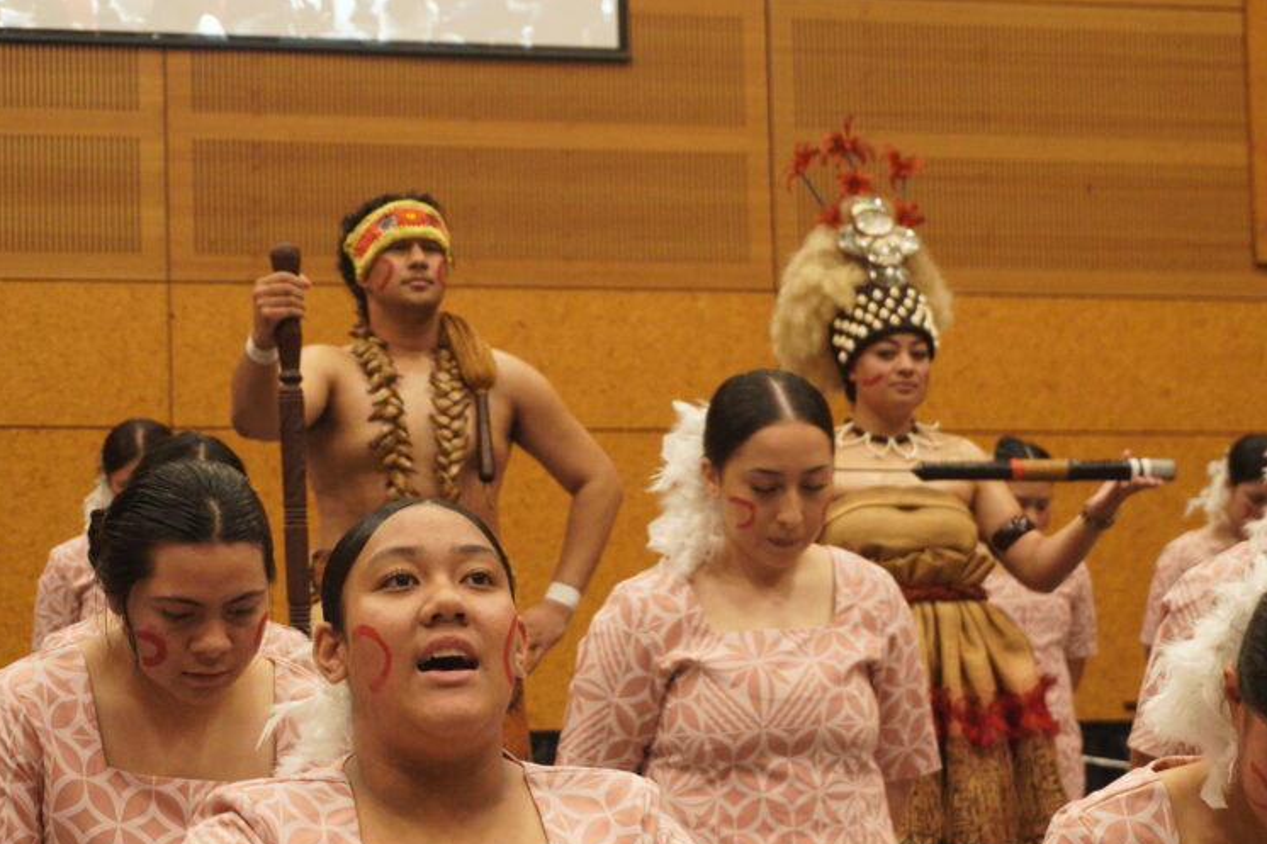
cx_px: 644
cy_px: 549
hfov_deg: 19.8
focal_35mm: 103
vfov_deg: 13.3
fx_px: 3624
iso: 4000
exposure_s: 1/80
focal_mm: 50
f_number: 5.6
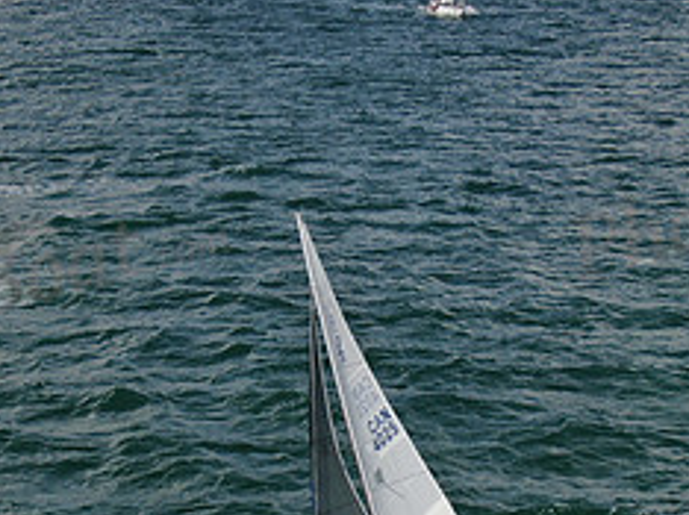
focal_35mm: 119
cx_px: 403
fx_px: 2366
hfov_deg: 16.6
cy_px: 413
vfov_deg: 12.4
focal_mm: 8.6
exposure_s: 1/1250
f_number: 3.8
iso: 100
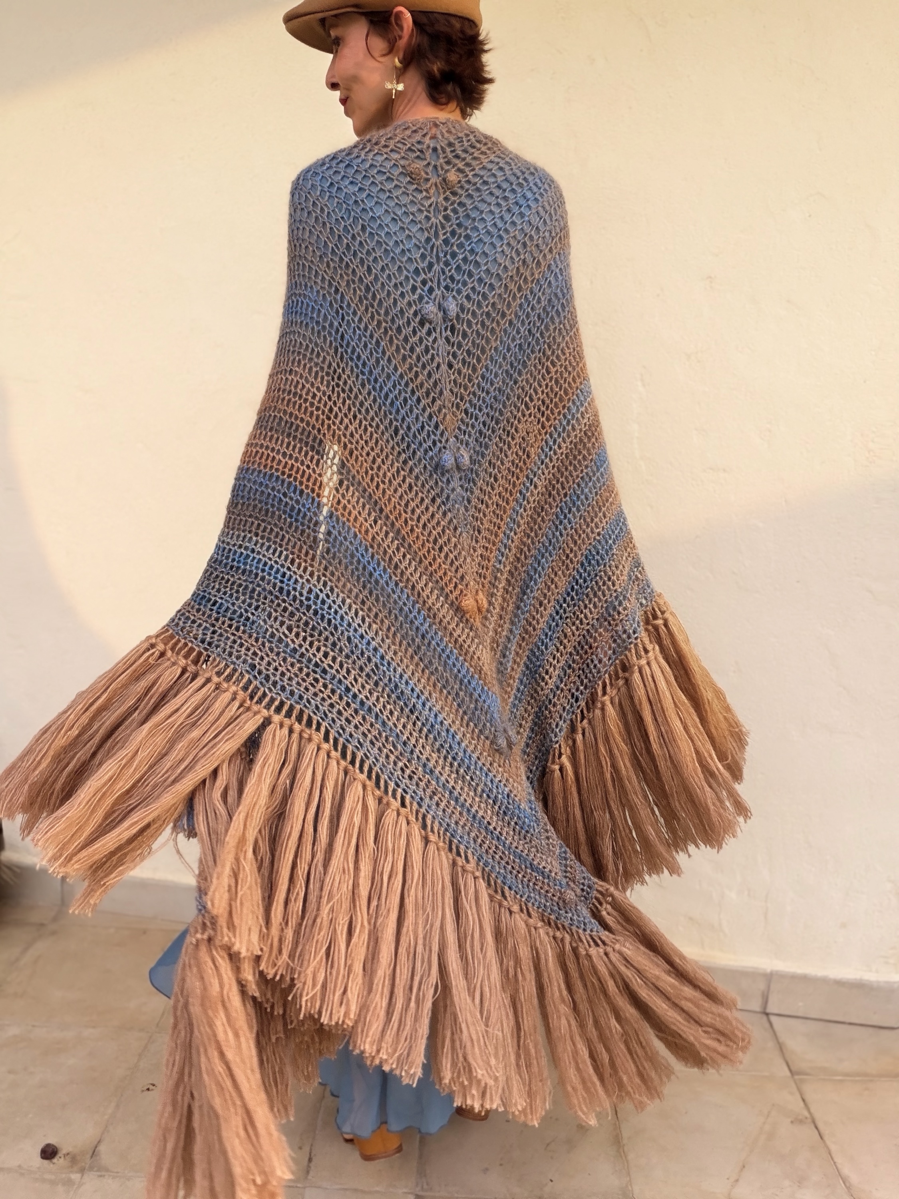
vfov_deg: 60.0
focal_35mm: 30
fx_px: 1039
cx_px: 450
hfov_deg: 46.8
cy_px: 600
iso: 25
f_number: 1.9
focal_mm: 2.71
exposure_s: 1/438
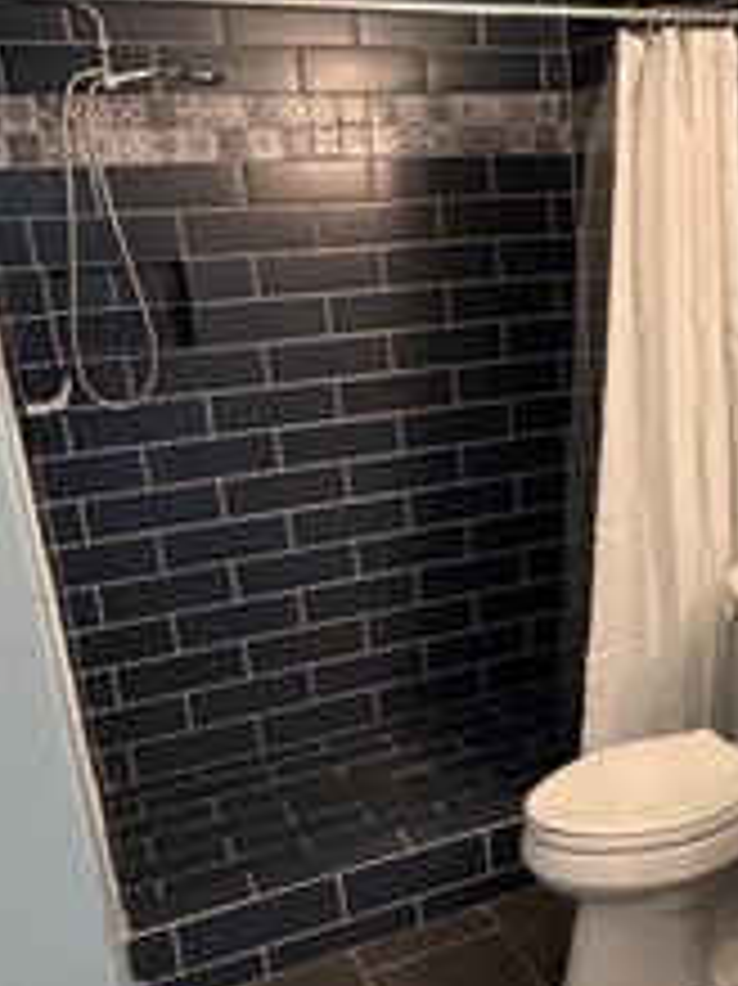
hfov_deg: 33.5
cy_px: 549
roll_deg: +2.8
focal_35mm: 41
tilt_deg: -17.6
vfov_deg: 45.7
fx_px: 1167
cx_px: 644
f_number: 2.2
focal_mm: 2.22
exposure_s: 1/60
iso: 500
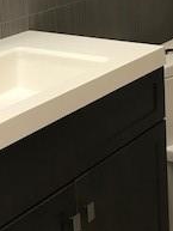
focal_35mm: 93
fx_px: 619
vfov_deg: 20.2
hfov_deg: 15.3
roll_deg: +2.1
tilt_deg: -10.2
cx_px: 210
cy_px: -16
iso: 40
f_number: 1.8
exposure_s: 1/24
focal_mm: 3.99
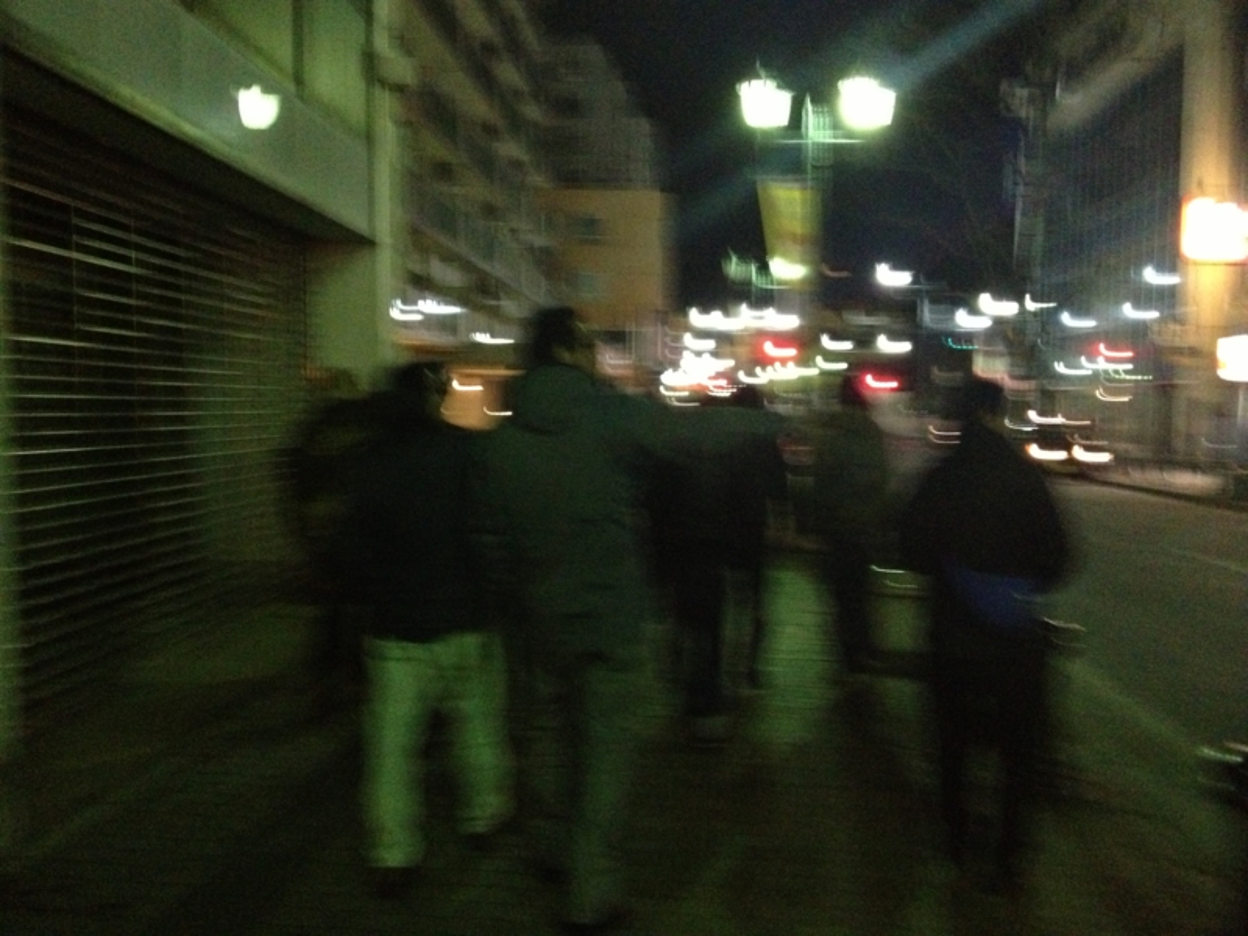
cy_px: 468
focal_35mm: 35
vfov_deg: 40.7
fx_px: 1262
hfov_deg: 52.6
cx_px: 624
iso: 800
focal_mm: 4.28
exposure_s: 1/15
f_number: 2.4
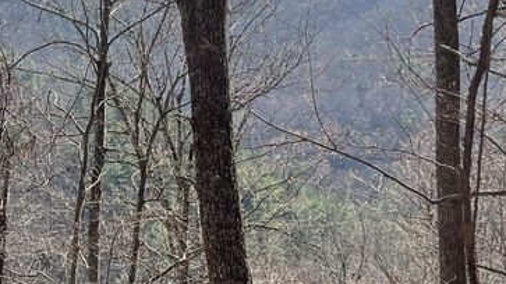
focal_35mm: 80
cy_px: 132
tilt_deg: -0.1
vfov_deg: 15.1
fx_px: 1073
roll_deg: +0.8
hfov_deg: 26.3
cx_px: 153
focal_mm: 5.7
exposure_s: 1/2045
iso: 50
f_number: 1.5
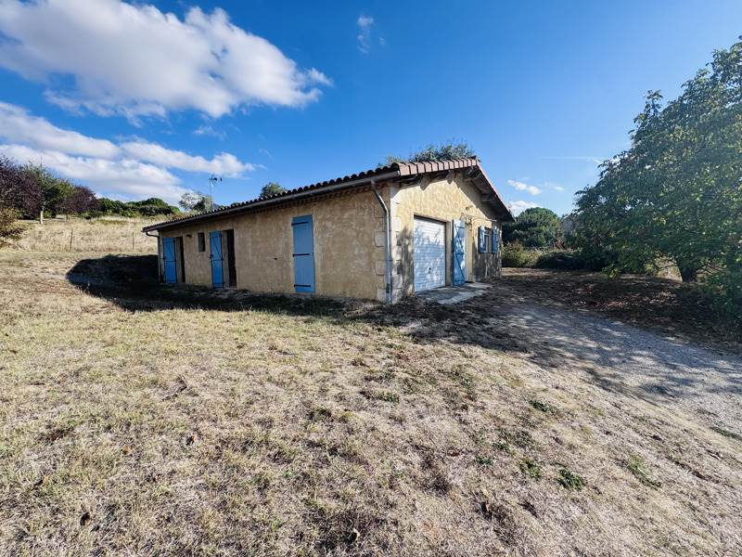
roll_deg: +1.5
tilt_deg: -3.6
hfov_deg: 102.1
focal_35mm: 14
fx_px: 300
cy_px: 278
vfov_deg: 85.7
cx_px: 371
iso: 50
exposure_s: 1/1299
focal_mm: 2.22
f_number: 2.2
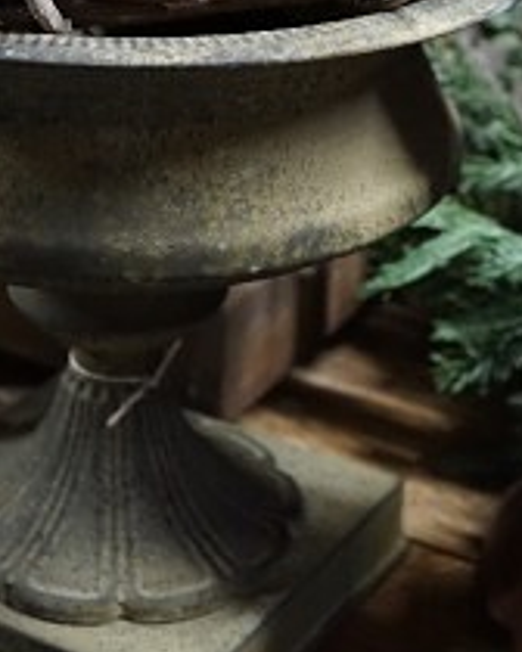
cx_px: 168
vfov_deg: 18.2
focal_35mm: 102
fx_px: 1970
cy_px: -53
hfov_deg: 15.1
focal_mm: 38
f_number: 4
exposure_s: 1/80
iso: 6400
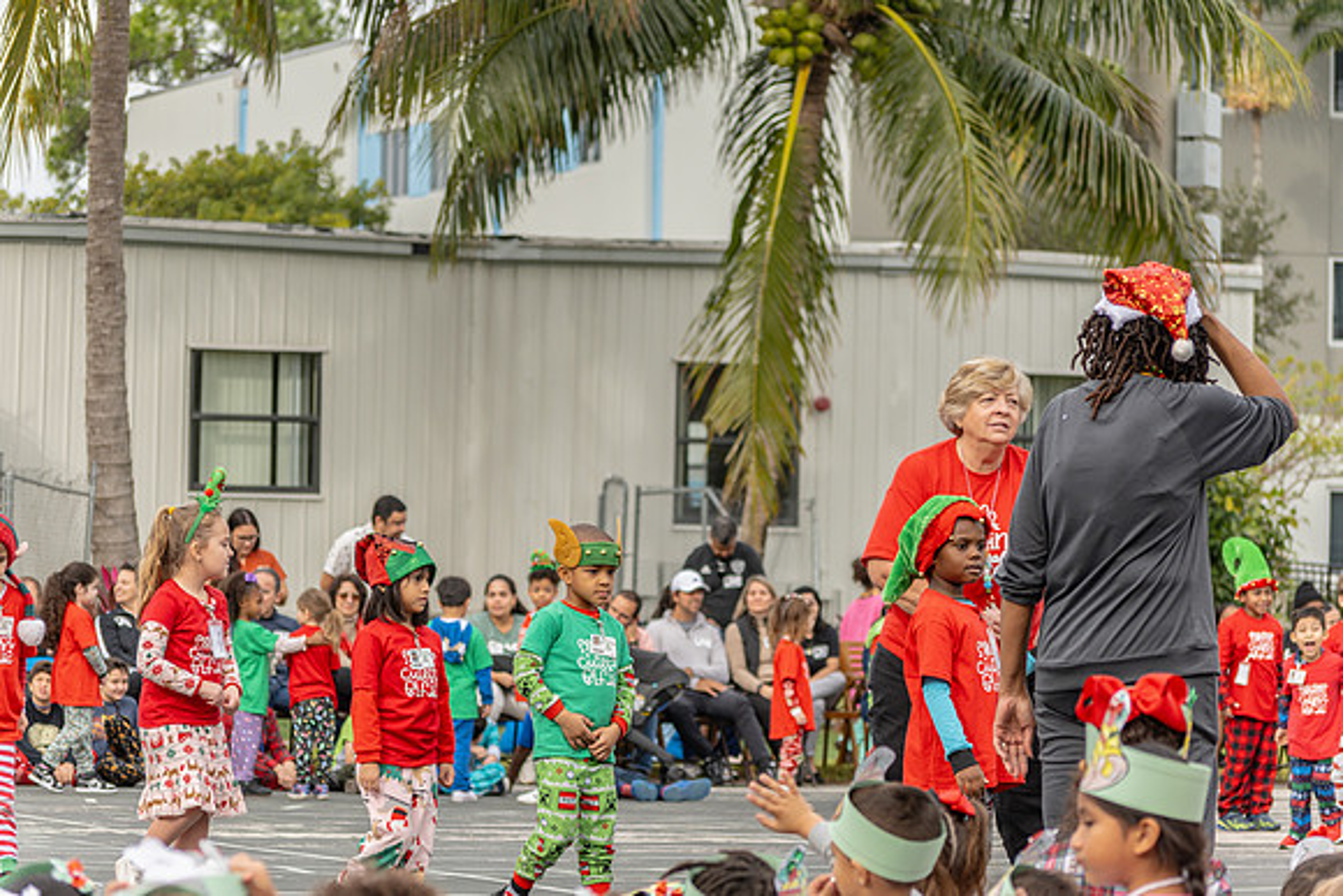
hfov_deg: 14.0
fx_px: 5485
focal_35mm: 147
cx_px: 672
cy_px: 448
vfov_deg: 9.3
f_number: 5.6
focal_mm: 98
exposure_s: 1/250
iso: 125
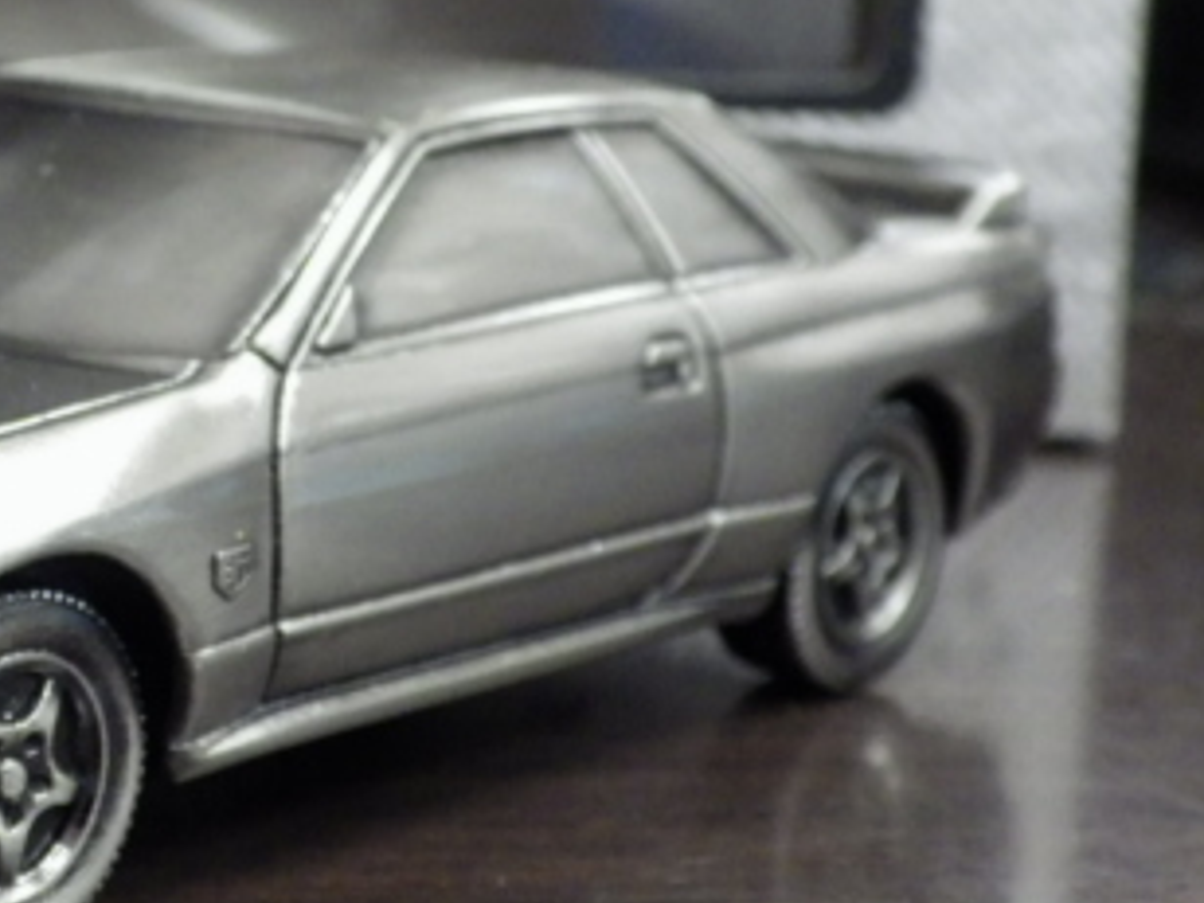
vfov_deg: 14.2
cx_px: 8
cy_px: 270
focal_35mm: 104
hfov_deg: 18.4
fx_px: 3617
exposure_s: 1/25
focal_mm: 9
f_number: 3.8
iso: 800
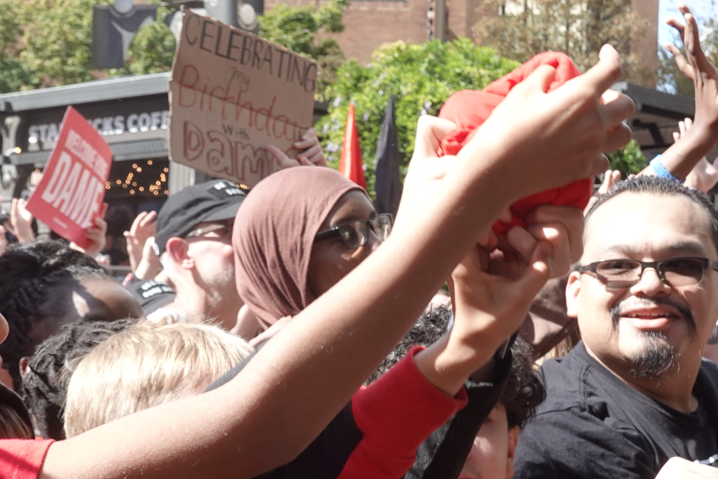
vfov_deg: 13.0
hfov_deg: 19.6
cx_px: 304
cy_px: 448
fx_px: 2074
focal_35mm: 104
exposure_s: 1/250
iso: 250
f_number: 4
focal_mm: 17.88
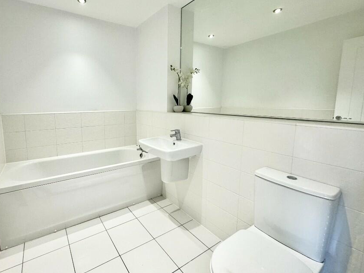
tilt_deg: -6.9
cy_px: 124
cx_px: 146
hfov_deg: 89.9
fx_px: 179
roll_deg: -0.1
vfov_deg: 74.5
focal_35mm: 17
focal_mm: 2.22
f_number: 2.2
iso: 200
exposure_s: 1/100
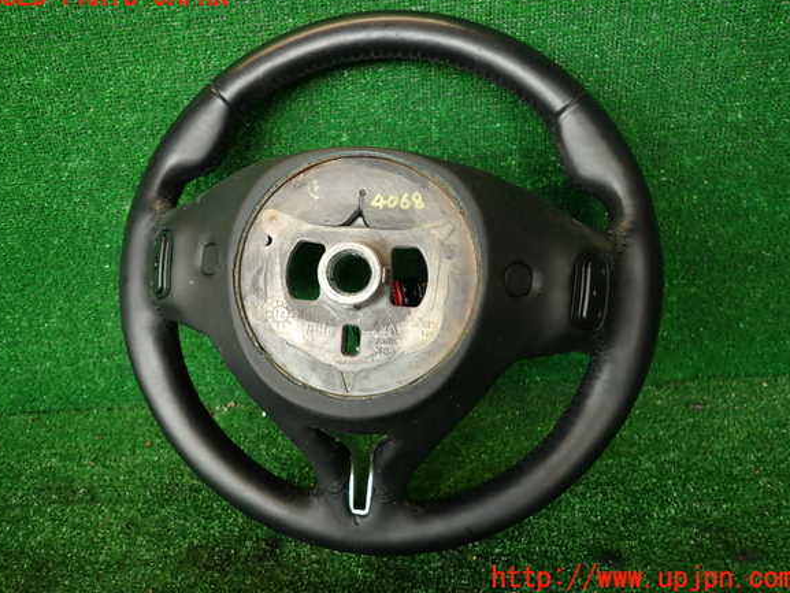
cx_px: 390
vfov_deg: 53.1
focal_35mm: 26
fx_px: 593
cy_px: 288
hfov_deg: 67.3
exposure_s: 1/60
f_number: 2
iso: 100
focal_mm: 4.5
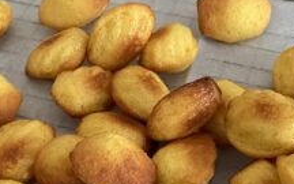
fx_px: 681
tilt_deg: -51.3
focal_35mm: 85
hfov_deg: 24.3
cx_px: 125
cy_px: 184
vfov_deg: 15.1
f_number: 1.8
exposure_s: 1/60
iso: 400
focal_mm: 4.25
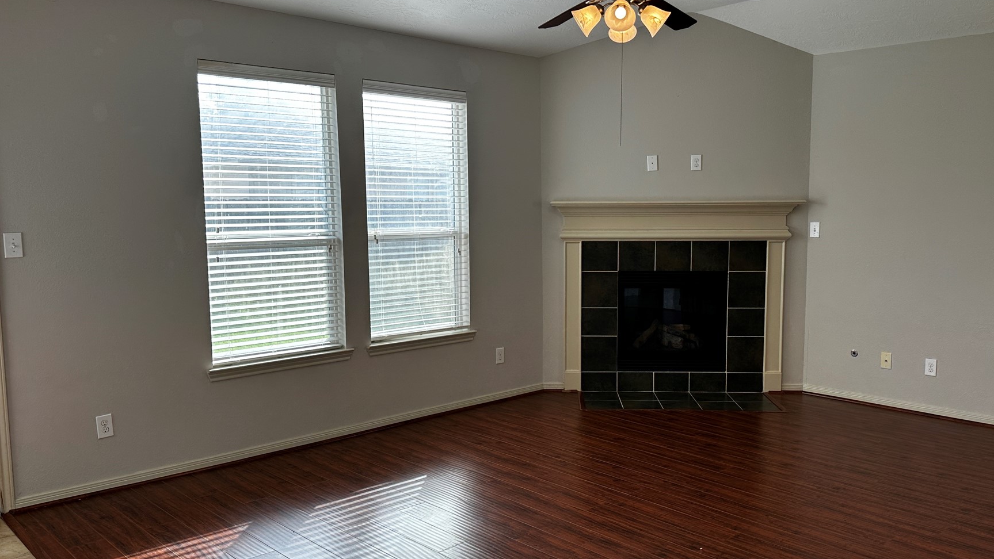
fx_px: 817
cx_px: 534
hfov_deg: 62.5
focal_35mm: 31
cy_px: 296
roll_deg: -0.3
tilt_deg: -5.6
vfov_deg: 37.8
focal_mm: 6.86
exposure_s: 1/284
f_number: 1.78
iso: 80
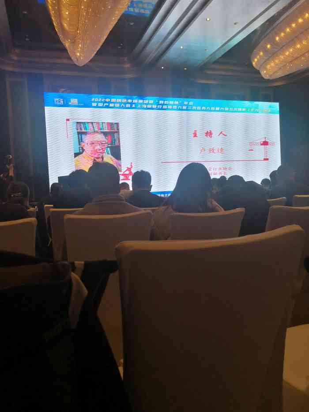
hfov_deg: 51.4
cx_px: 154
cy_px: 206
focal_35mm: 27
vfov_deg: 65.3
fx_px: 321
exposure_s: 1/909
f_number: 1.6
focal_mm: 3.95
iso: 320
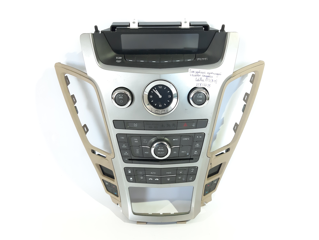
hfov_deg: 65.3
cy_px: 120
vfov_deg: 51.4
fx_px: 249
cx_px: 160
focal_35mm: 27
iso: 250
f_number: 1.7
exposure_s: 1/50
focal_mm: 3.93
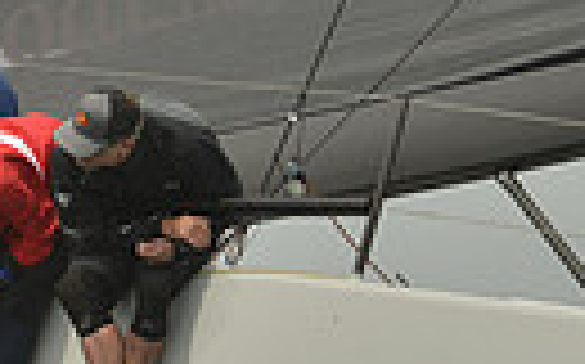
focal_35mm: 1092
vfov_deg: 1.2
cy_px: 344
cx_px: -585
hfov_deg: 1.9
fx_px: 17395
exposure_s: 1/1000
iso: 280
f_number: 9
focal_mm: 240
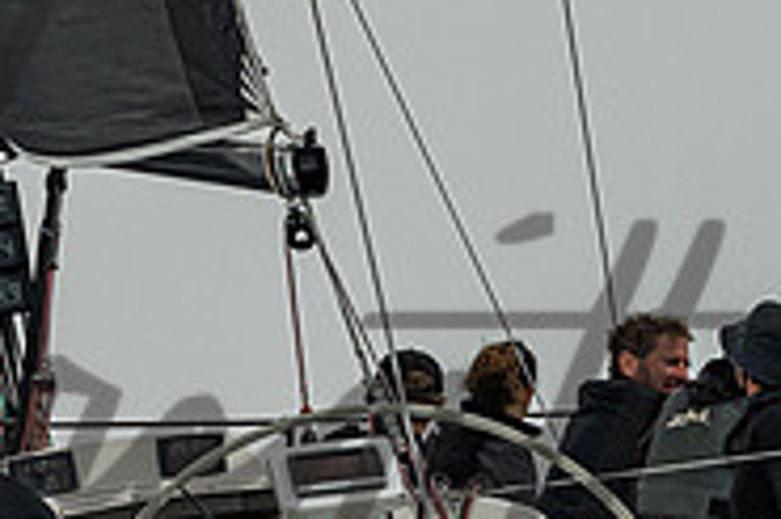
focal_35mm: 1191
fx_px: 25815
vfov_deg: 1.2
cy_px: 330
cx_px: 119
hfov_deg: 1.7
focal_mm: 300
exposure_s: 1/1600
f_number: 10
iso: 640
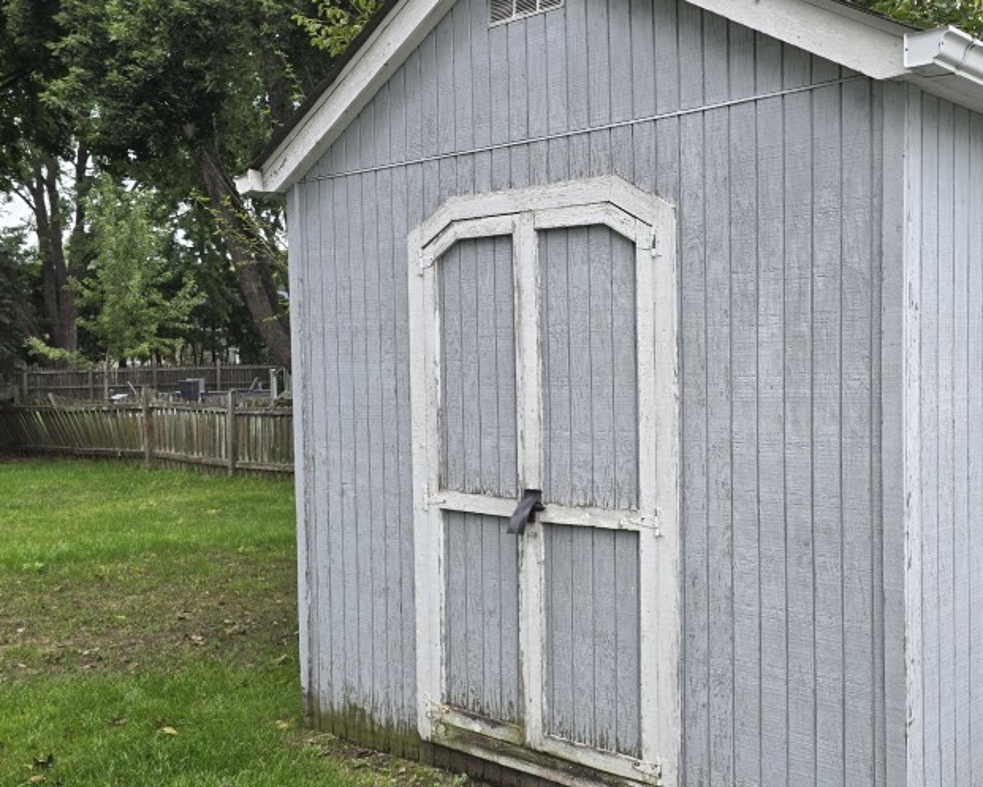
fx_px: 1077
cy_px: 412
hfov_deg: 47.2
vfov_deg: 40.1
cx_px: 739
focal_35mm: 37
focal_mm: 6.3
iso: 32
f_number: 1.7
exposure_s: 1/180
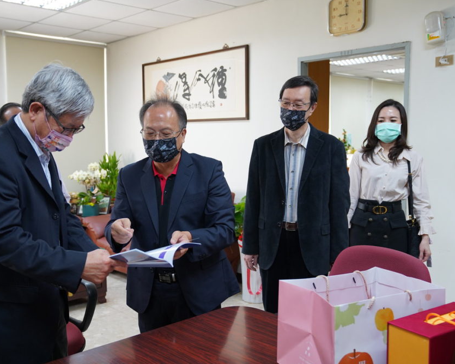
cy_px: 185
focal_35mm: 38
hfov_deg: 47.9
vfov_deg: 39.2
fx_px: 512
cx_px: 203
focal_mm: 33
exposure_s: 1/160
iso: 1600
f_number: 3.5
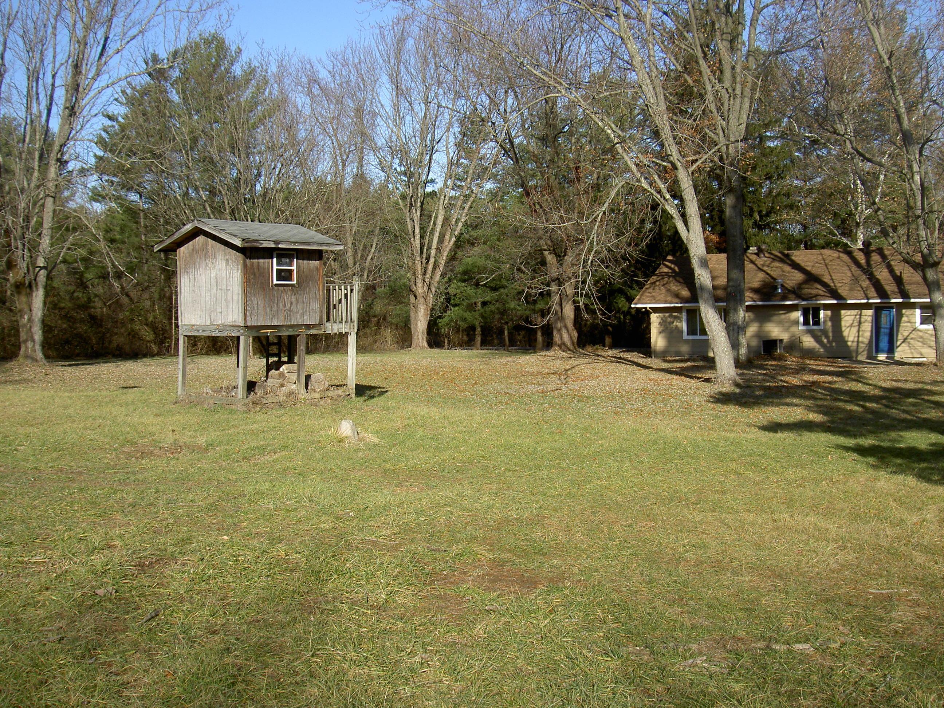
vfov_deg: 36.8
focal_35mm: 39
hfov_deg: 47.9
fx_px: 1064
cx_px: 472
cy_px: 354
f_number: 4.7
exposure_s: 1/278
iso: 100
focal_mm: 8
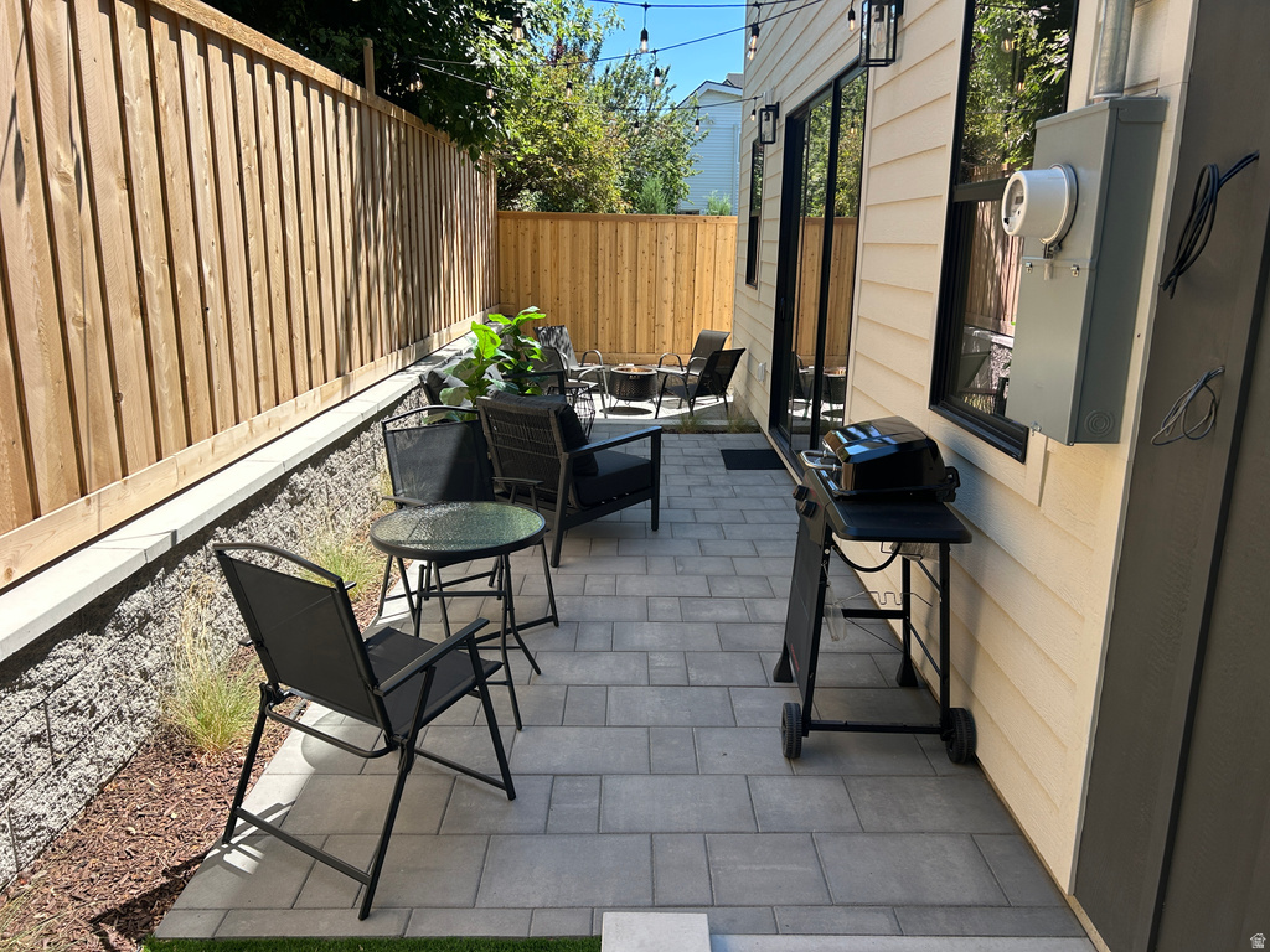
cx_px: 635
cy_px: 476
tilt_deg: -12.8
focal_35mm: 26
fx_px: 954
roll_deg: -0.6
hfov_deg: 67.3
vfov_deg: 53.1
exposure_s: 1/1531
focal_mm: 5.7
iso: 50
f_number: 1.5
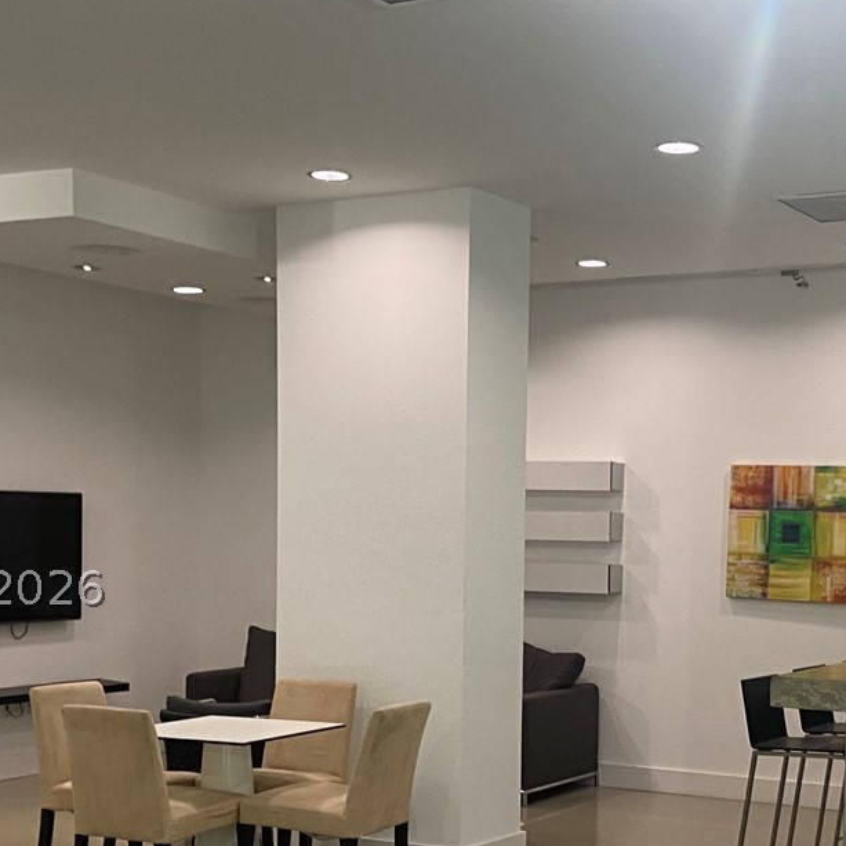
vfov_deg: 28.4
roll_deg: -0.8
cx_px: 527
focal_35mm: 60
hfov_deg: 28.5
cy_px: 588
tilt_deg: -4.9
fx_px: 1659
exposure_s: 1/60
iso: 100
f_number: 1.8
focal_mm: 4.25
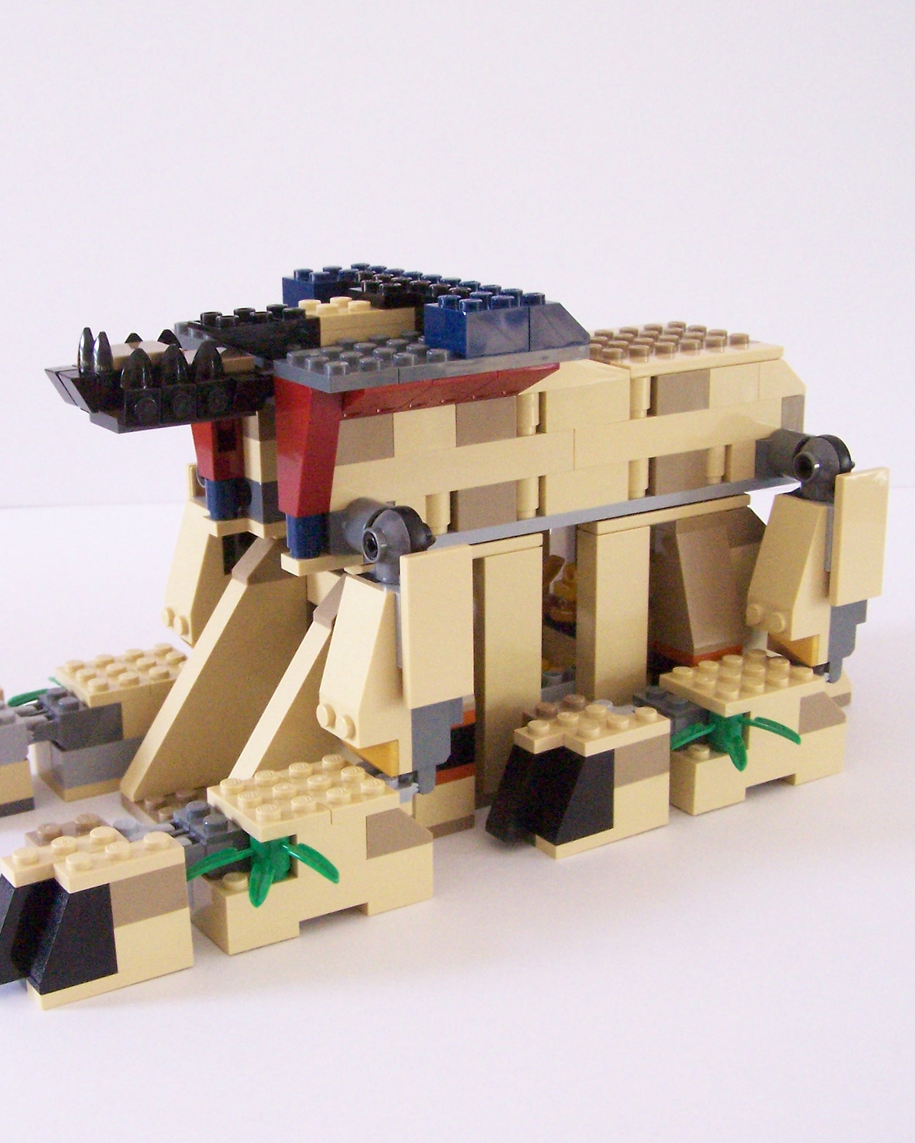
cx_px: 382
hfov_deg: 30.2
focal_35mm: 50
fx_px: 1692
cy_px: 574
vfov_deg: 37.3
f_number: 4
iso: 400
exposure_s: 1/10
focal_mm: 6.3
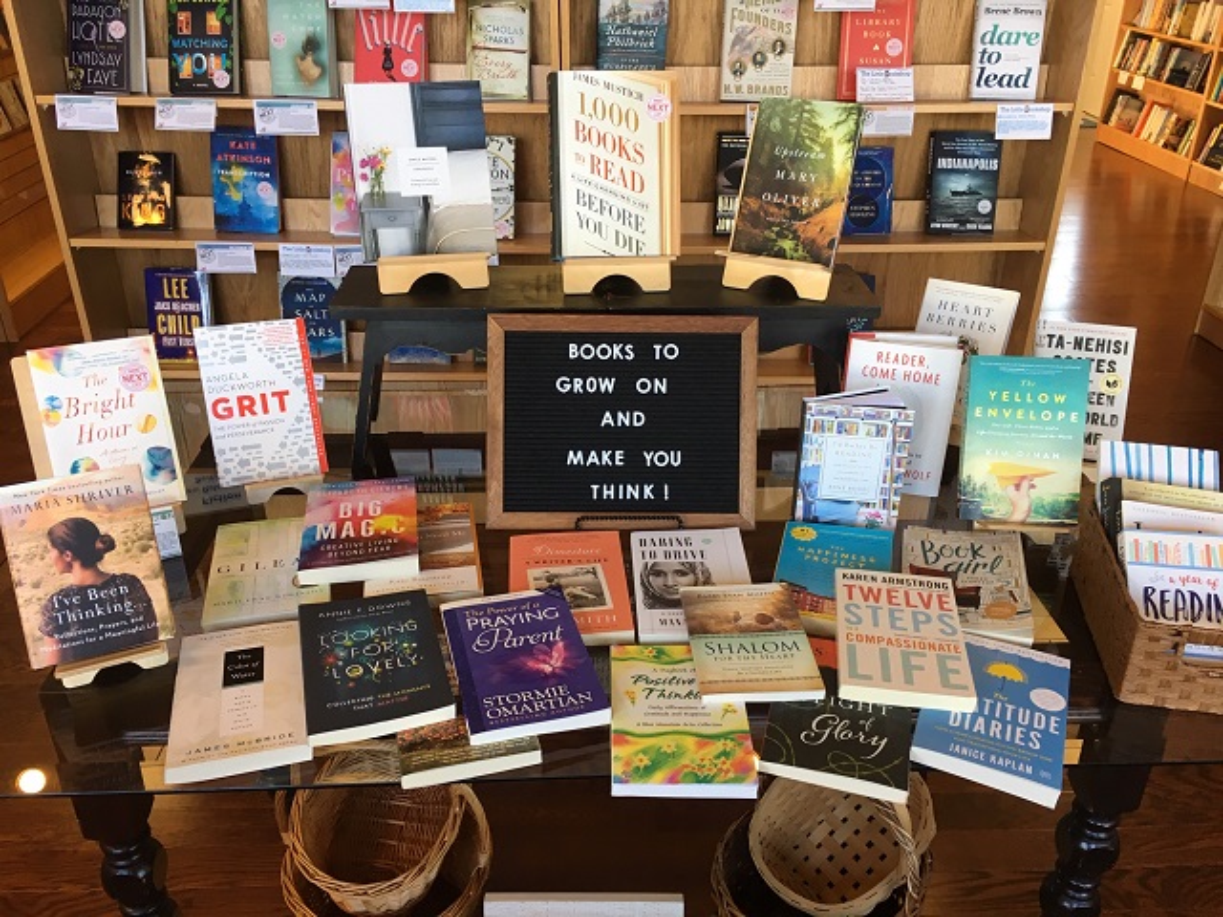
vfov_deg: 48.2
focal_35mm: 29
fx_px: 1025
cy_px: 458
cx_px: 612
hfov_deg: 61.7
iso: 32
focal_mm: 4.15
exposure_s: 1/30
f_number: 2.2
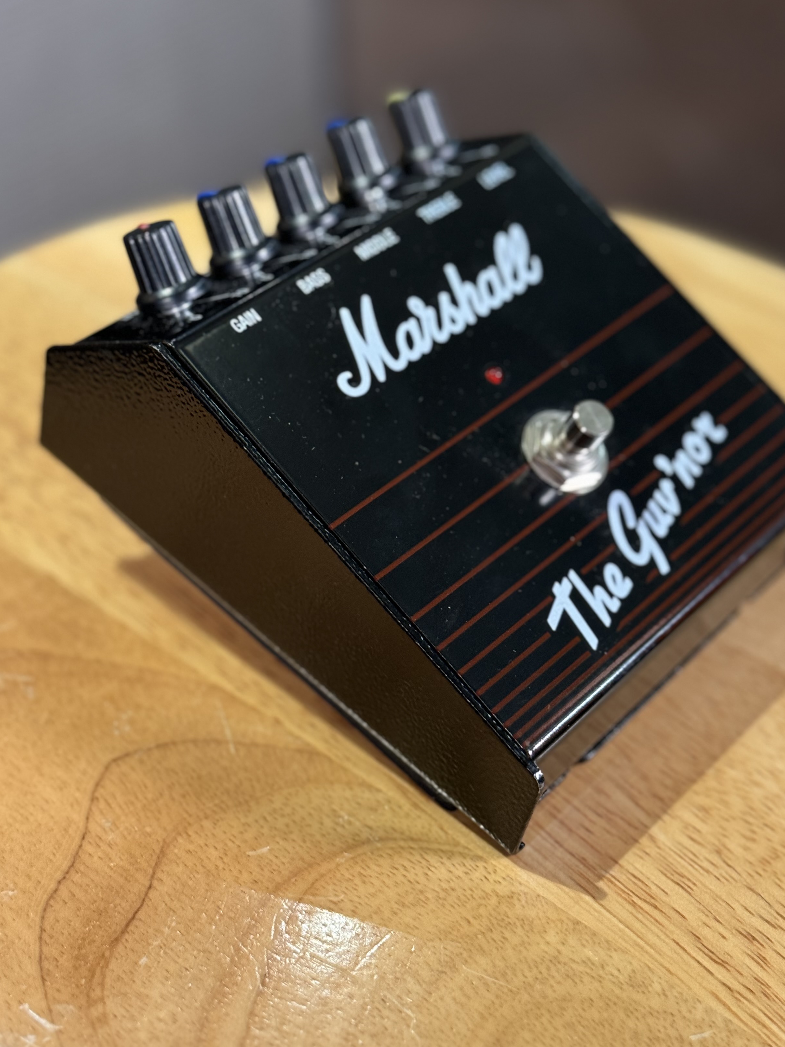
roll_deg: -4.6
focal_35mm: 60
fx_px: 1814
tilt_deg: -38.2
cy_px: 438
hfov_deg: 24.4
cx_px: 447
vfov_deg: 32.1
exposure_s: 1/60
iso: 250
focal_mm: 6.76
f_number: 1.78
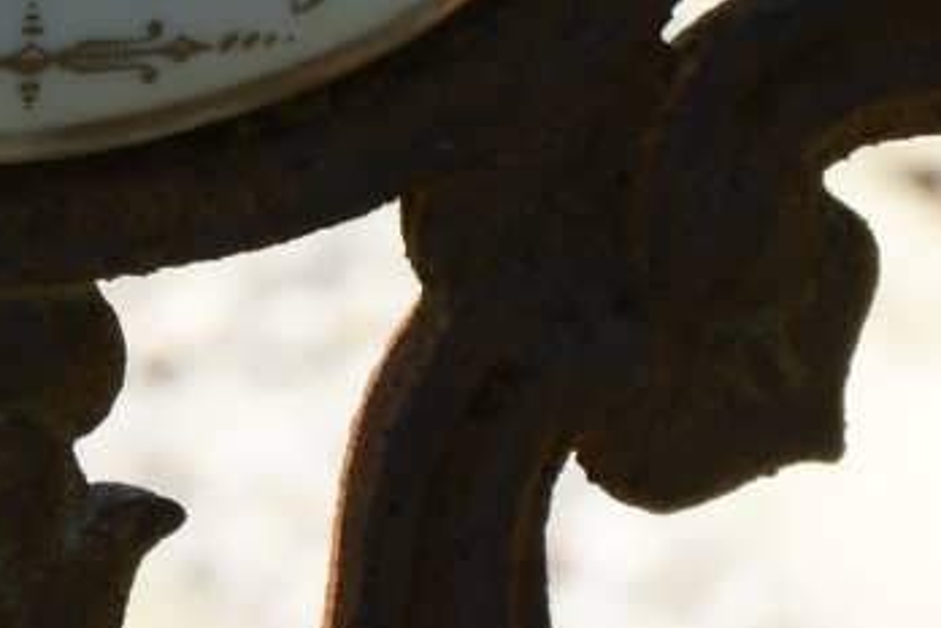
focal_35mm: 310
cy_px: -135
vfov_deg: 4.4
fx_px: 8102
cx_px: 130
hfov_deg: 6.6
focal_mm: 60
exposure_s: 1/125
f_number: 8
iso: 200
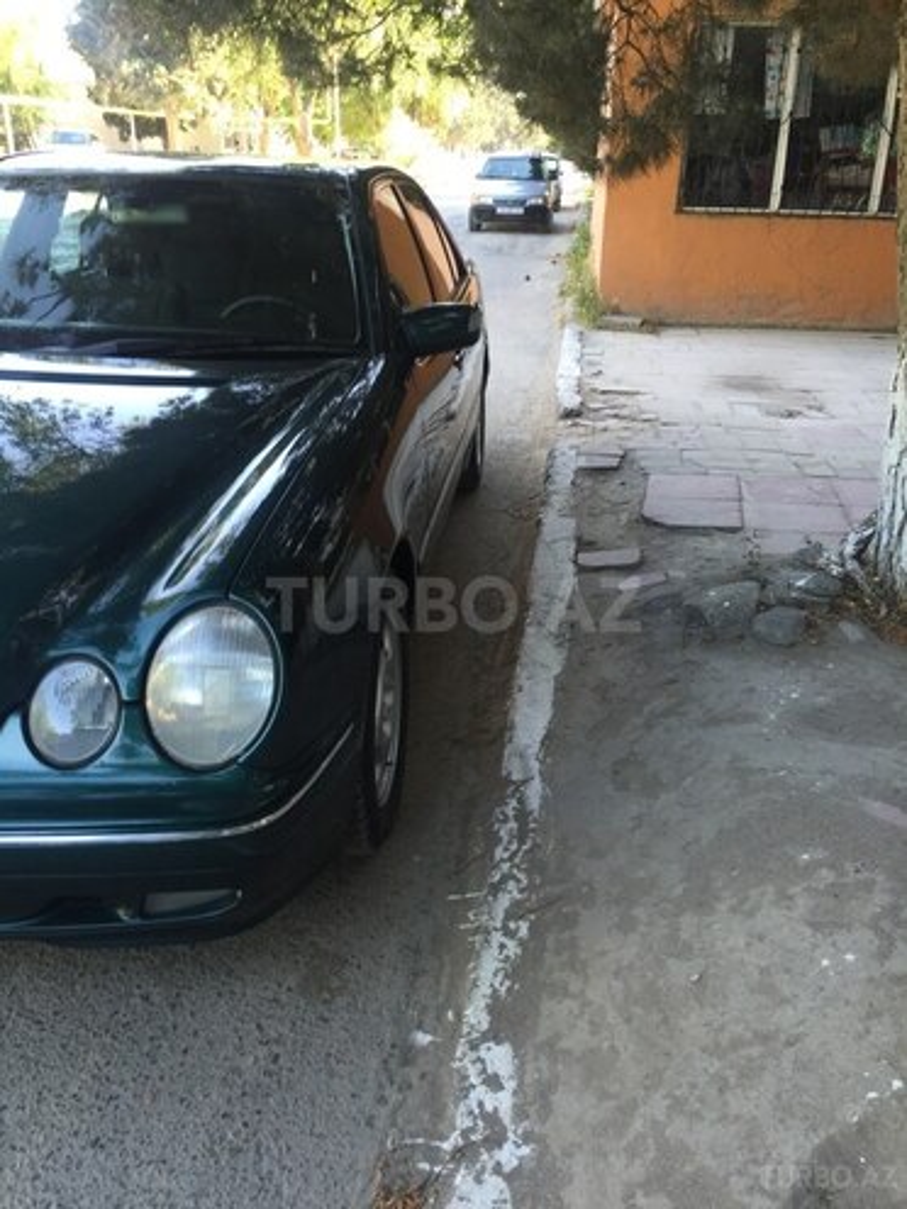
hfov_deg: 48.2
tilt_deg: -24.0
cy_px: 604
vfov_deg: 61.7
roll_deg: -1.0
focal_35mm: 29
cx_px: 454
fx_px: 1013
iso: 32
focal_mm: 4.15
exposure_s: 1/50
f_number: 2.2
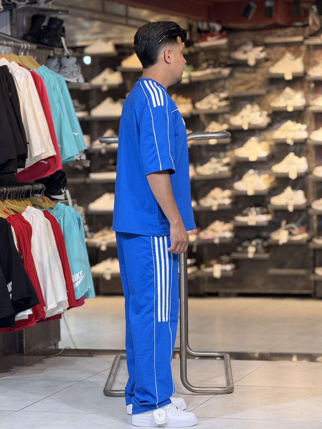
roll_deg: +1.0
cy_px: 214
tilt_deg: -2.4
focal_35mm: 120
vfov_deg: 16.4
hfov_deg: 12.3
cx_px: 161
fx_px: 1488
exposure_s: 1/100
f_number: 2.8
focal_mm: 15.66
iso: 250
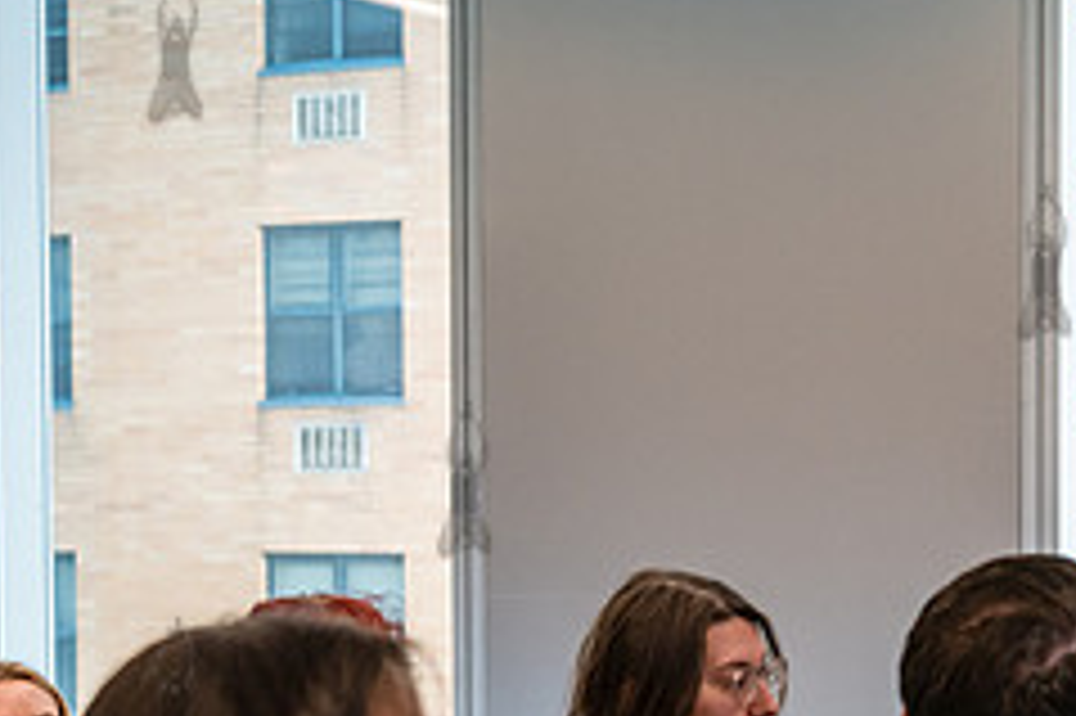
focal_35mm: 102
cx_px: 1040
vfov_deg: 13.2
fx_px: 3046
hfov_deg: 19.5
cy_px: 693
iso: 2000
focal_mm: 42
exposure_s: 1/400
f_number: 4
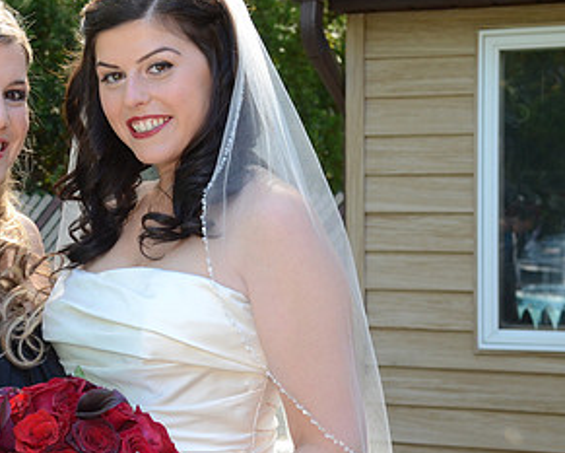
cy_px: 257
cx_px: 12
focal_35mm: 112
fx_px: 1873
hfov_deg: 16.8
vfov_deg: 13.8
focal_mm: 40
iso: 500
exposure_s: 1/100
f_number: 6.3
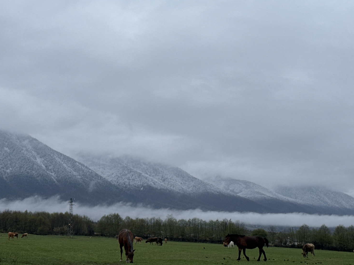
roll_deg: -0.1
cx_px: 184
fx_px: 665
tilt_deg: +11.1
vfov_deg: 22.6
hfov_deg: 29.8
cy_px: 121
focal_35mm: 65
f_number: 1.78
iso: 64
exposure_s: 1/699
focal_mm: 6.76
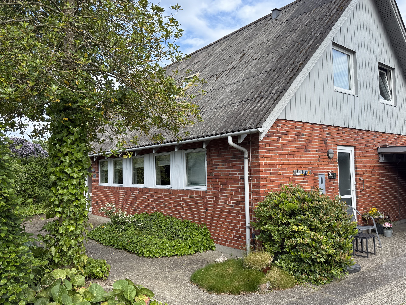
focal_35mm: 27
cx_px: 192
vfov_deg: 51.3
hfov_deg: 65.3
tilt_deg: +1.6
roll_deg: +1.0
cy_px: 159
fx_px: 317
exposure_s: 1/1949
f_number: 1.78
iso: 100
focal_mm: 6.76
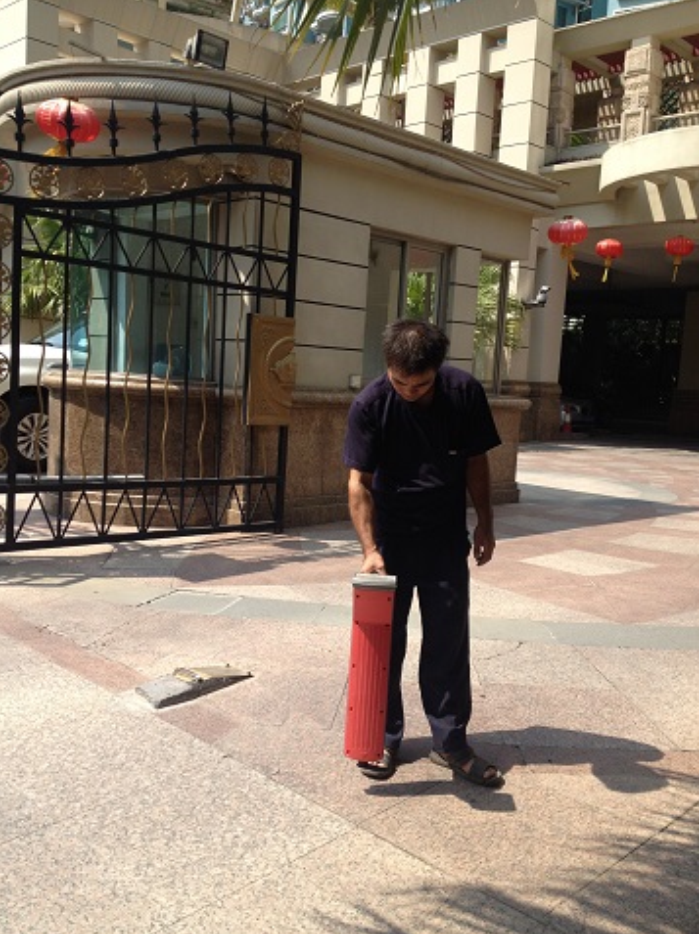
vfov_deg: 51.4
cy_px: 472
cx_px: 341
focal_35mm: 36
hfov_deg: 39.6
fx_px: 971
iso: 50
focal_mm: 4.28
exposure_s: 1/948
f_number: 2.4
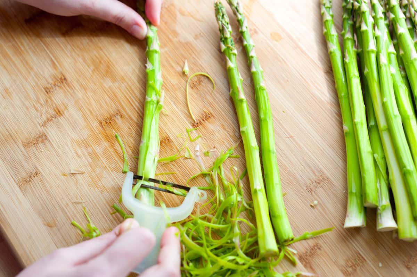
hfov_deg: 39.6
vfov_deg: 26.9
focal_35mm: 50
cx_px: 208
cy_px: 138
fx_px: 579
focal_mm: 50
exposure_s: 1/80
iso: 500
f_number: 4
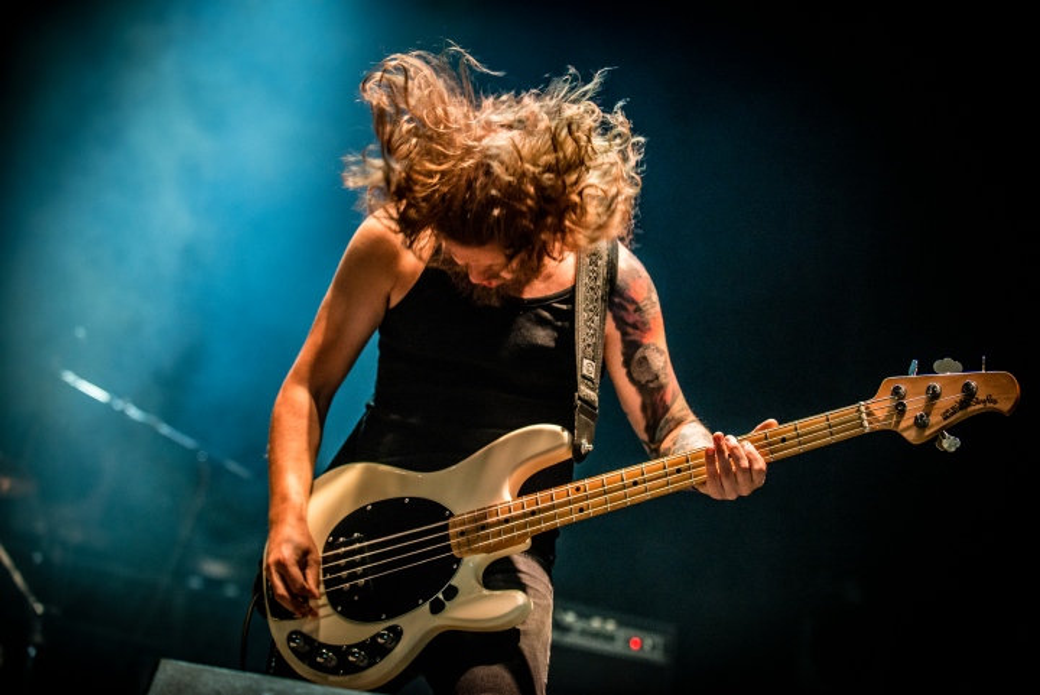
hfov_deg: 24.7
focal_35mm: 82
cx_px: 520
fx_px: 2370
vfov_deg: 16.7
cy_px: 348
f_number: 3.2
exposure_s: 1/250
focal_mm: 82
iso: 3200
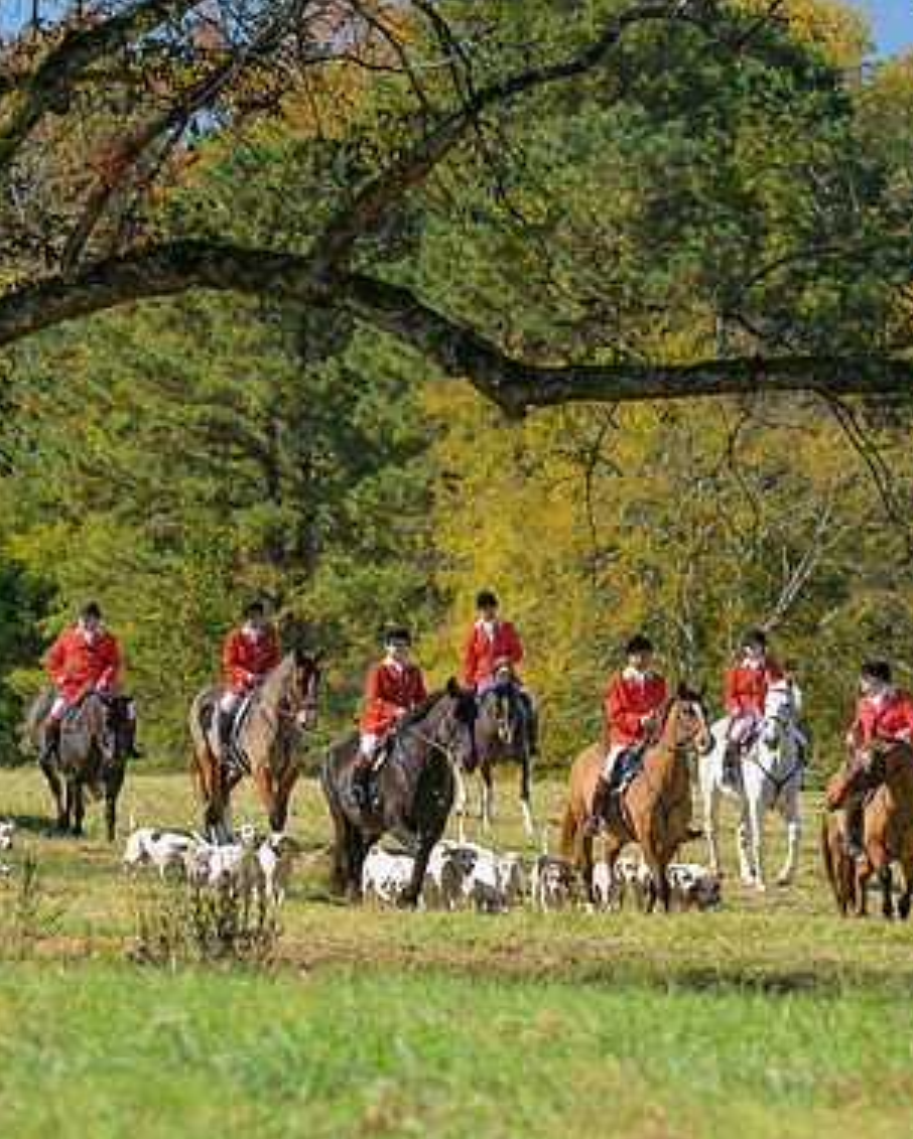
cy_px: 646
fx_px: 8167
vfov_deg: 8.0
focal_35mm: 242
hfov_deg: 6.4
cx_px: 440
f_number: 4
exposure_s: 1/640
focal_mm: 150
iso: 200
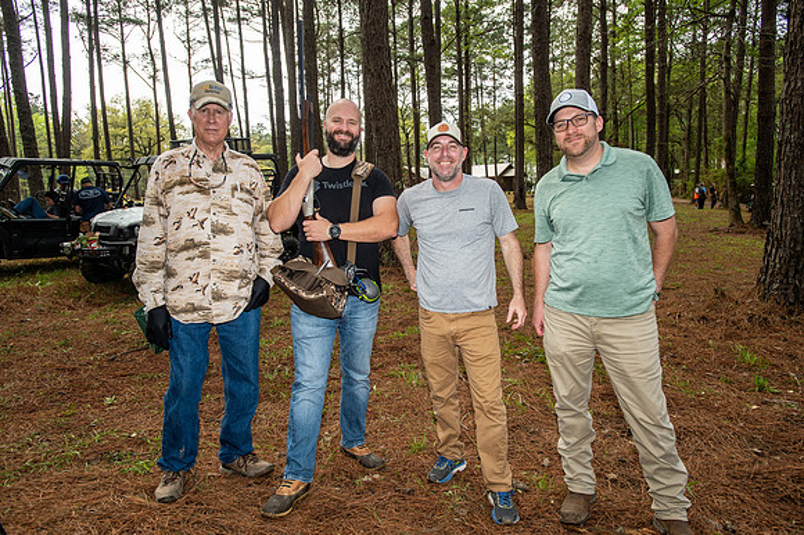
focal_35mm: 24
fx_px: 536
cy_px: 268
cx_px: 402
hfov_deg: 73.8
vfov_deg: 53.1
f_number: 5
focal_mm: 24
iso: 125
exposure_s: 1/250
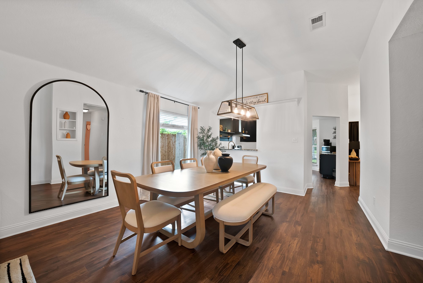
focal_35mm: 12
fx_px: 141
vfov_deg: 90.1
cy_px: 142
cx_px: 212
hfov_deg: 112.6
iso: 640
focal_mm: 12
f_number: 9
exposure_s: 1/2.5
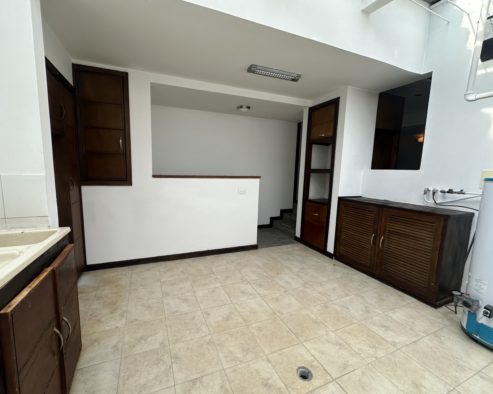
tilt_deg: -6.8
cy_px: 198
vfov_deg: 84.0
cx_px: 233
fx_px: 219
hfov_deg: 96.7
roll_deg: -3.2
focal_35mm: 15
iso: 40
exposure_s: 1/254
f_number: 2.2
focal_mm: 2.22
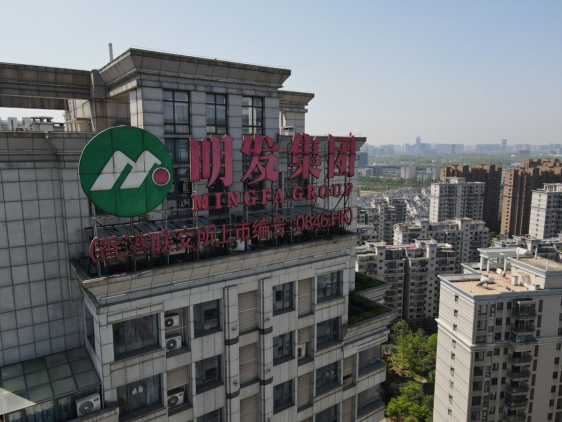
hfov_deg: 71.6
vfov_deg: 56.8
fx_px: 390
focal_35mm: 24
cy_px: 211
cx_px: 281
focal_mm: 4.5
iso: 100
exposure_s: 1/800
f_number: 2.8
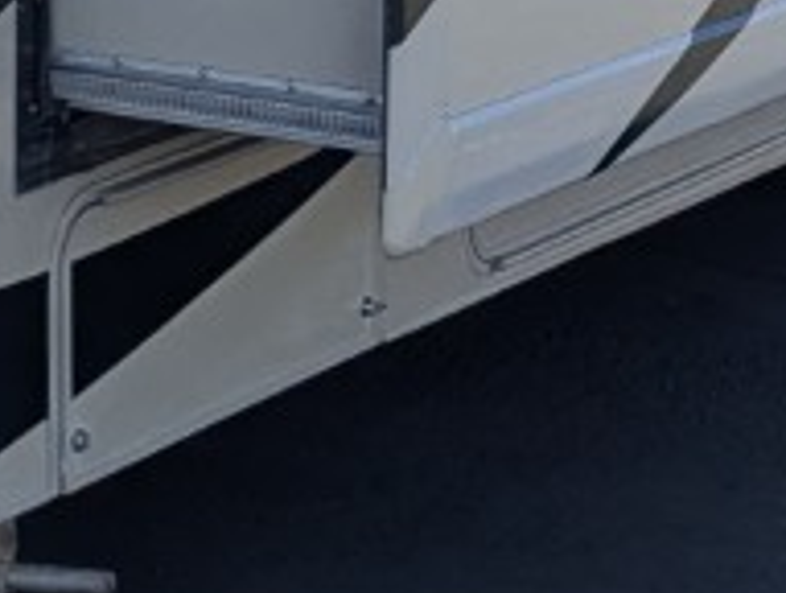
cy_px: -214
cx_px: -660
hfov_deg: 10.5
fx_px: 3981
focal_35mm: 175
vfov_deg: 8.4
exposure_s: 1/1795
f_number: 1.85
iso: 54
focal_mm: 6.81
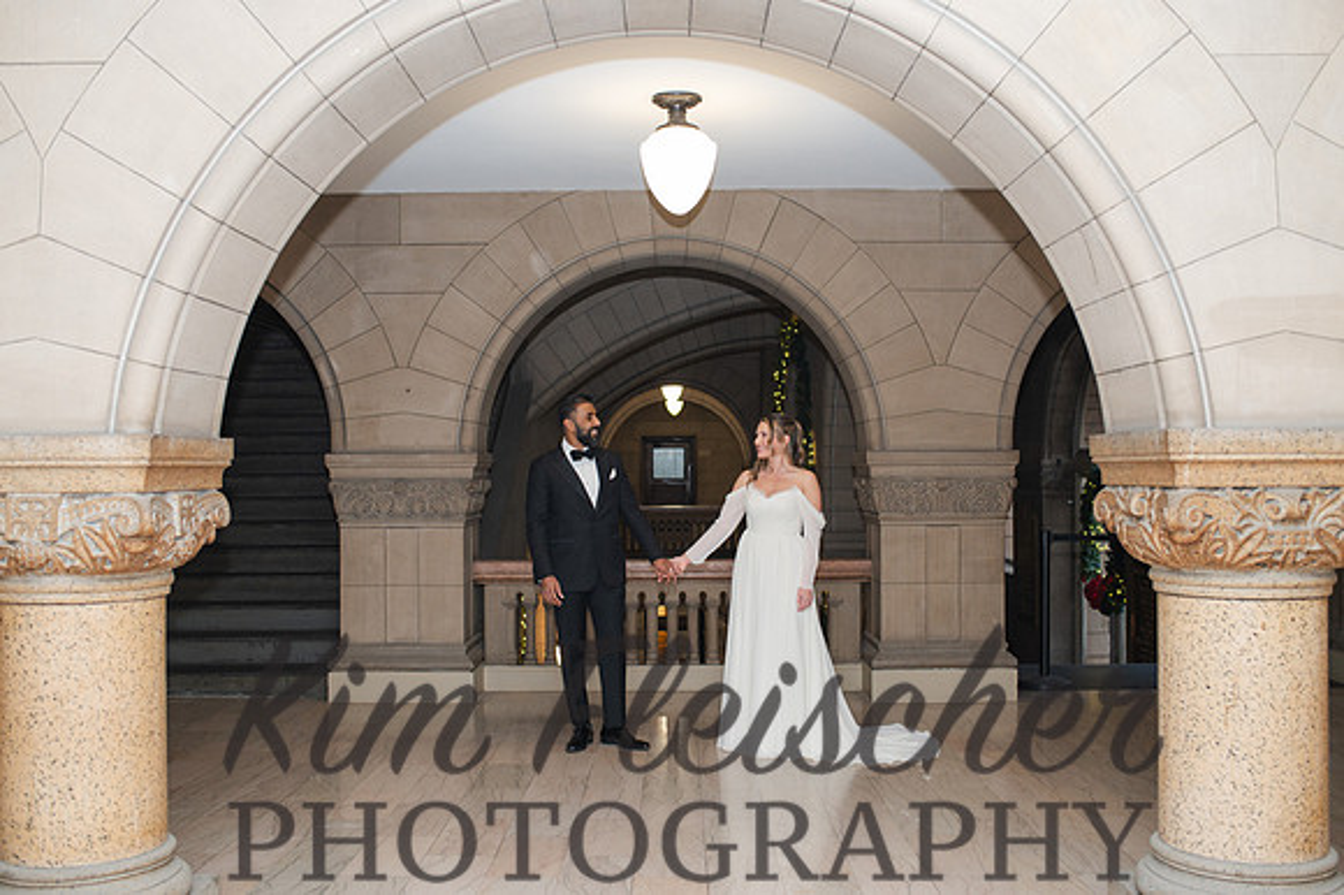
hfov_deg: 53.7
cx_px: 672
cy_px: 448
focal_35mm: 36
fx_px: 1326
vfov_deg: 37.3
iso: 1000
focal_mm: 35
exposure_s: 1/200
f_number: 3.5
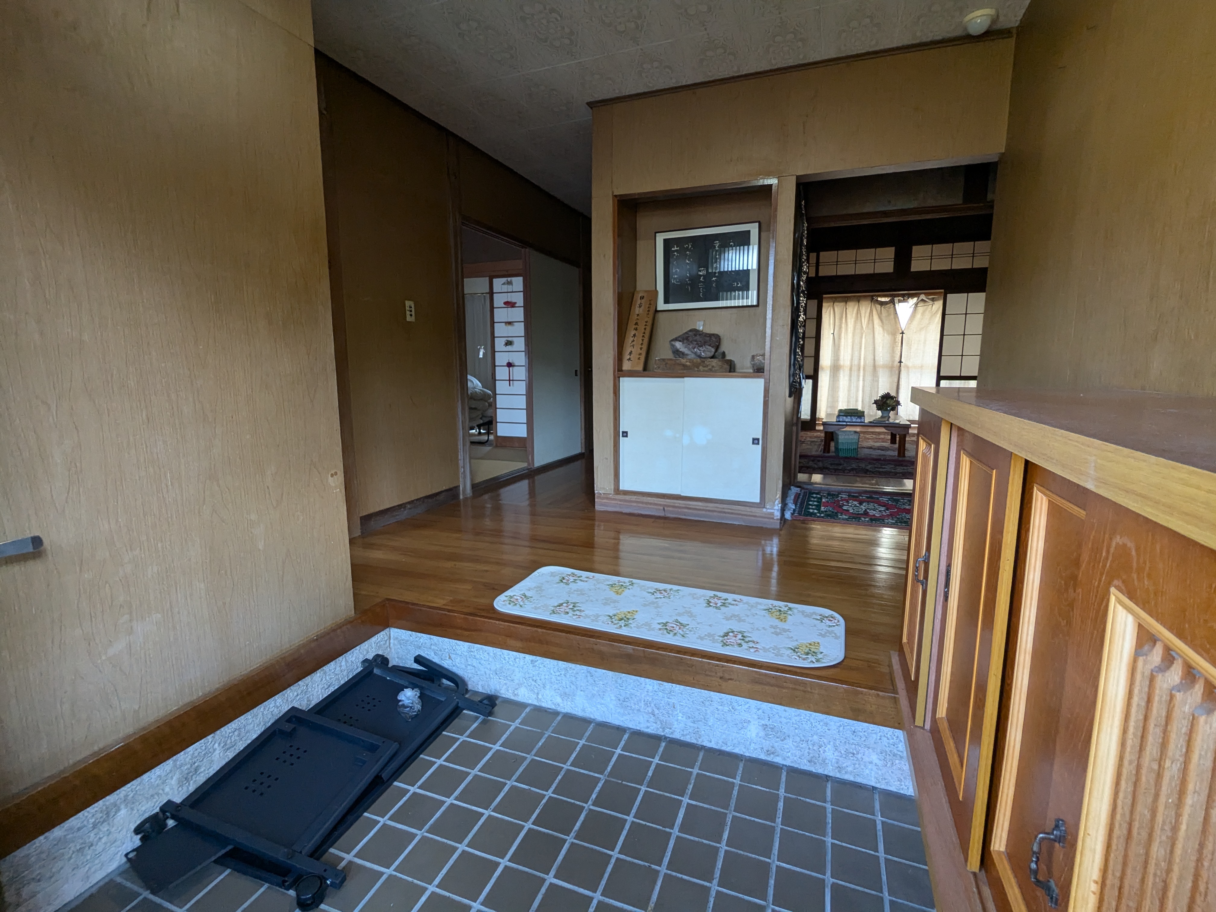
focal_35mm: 16
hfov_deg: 94.5
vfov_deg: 78.1
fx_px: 562
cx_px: 608
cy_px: 456
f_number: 2.2
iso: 224
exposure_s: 1/60
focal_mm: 2.35
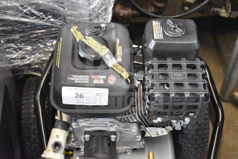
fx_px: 397
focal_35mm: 60
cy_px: 80
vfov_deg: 22.6
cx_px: 119
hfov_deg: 33.4
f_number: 5
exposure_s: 1/60
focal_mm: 40
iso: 7200
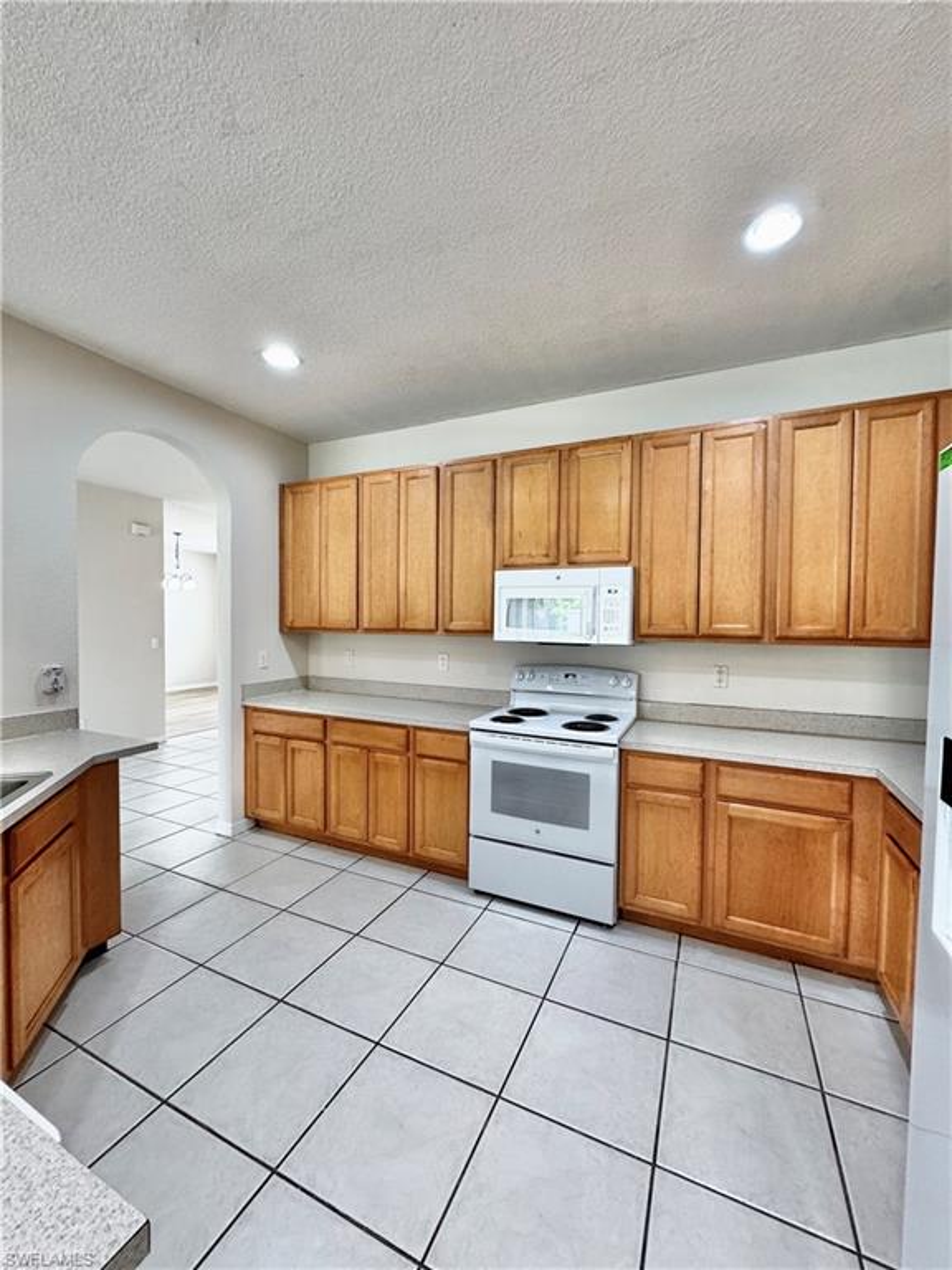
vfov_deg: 102.1
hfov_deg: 85.7
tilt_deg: -2.9
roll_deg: -0.1
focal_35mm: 14
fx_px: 513
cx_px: 476
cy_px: 635
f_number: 2.2
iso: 250
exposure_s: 1/120
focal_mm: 2.22
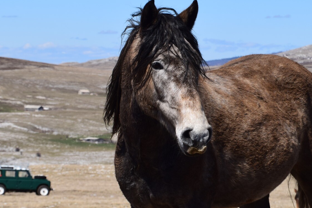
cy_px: 127
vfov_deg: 6.3
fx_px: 1879
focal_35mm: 217
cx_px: 58
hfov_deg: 9.5
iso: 280
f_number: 11
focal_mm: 85
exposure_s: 1/500
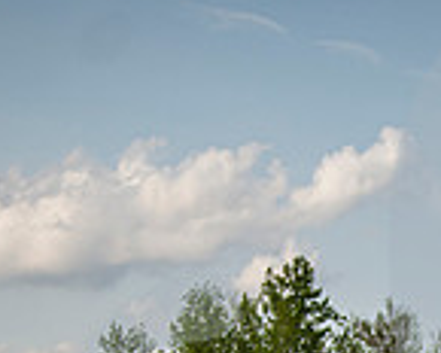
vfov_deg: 7.8
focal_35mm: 188
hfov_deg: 10.0
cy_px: 728
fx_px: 2454
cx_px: 615
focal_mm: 38
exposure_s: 1/2500
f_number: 4
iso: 64
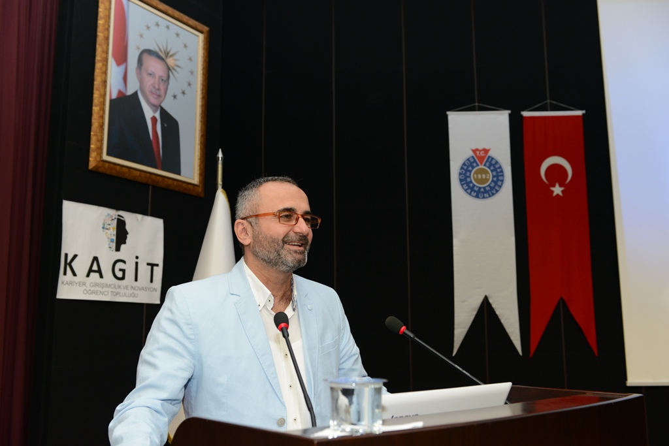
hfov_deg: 53.1
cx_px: 334
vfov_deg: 36.9
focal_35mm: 36
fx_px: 669
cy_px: 223
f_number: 4.5
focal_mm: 36
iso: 1250
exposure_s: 1/125
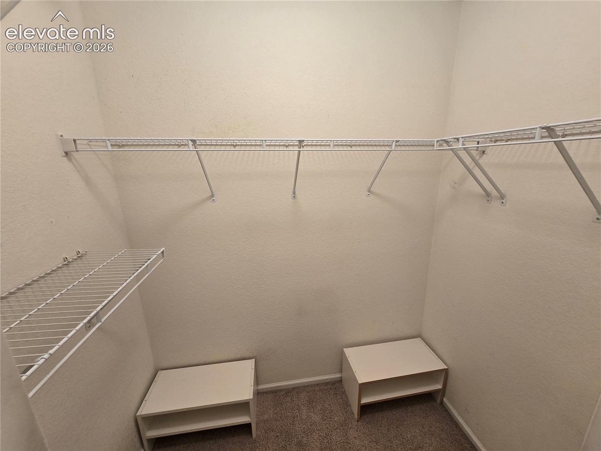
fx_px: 226
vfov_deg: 89.9
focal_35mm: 13
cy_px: 226
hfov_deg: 106.2
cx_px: 300
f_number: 2.2
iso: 160
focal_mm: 2.2
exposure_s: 1/60
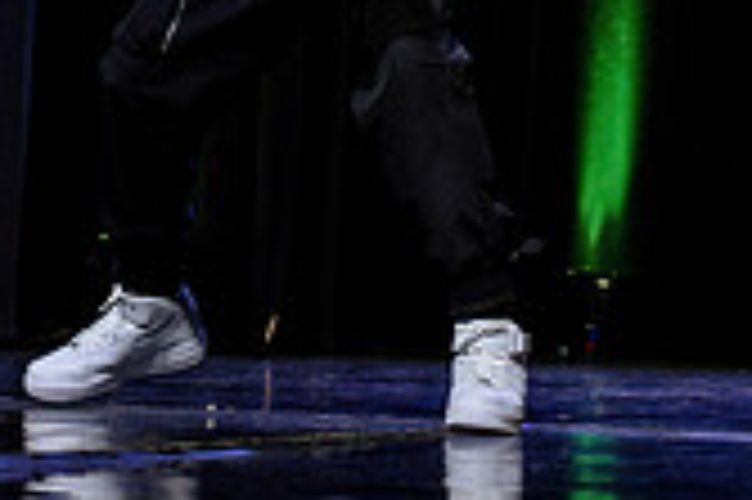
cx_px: 784
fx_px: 3464
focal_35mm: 166
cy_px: -164
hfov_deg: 12.2
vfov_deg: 8.1
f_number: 2.8
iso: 1600
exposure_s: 1/270
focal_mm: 36
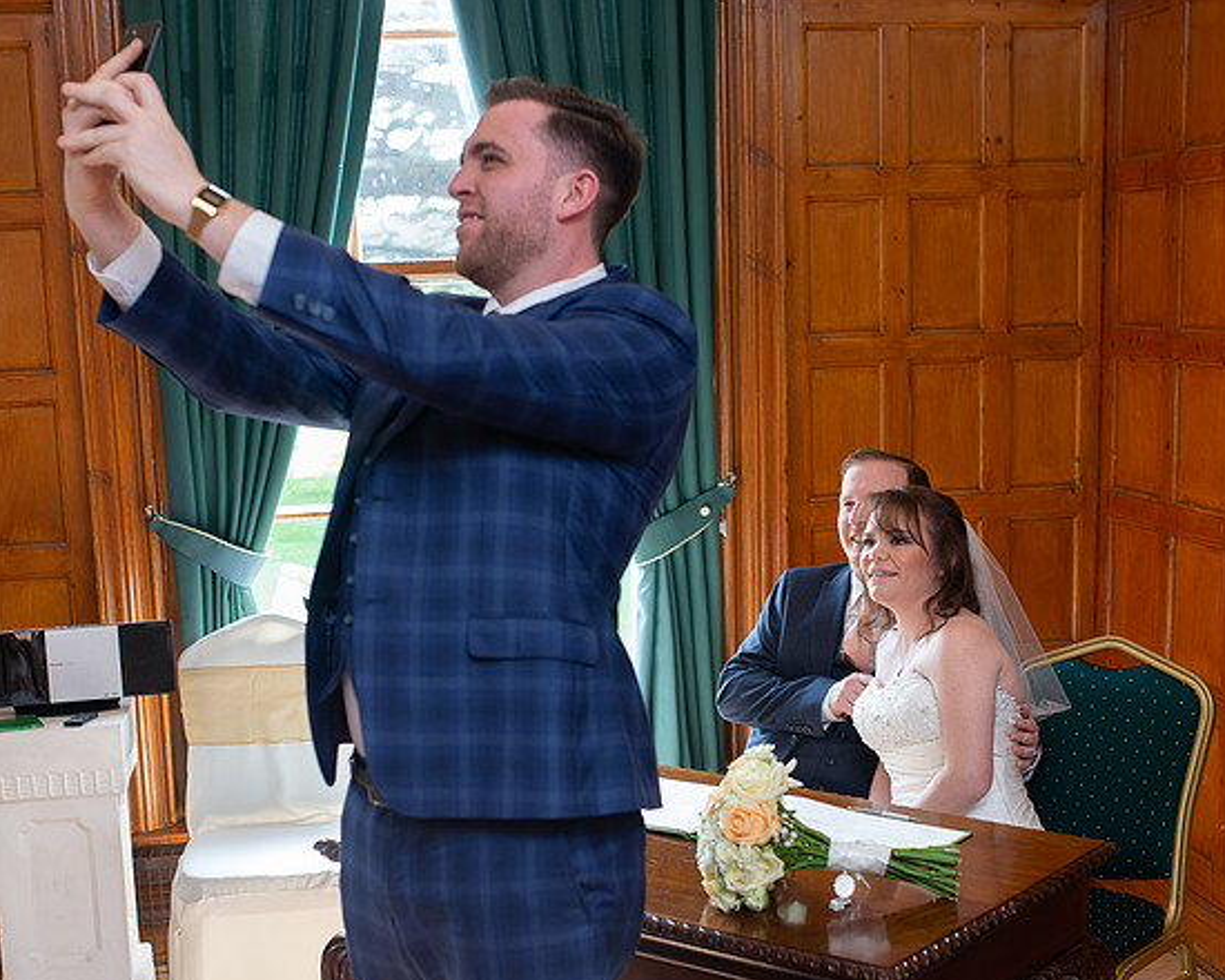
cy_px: 614
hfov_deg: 36.7
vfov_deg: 29.6
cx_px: 601
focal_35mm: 51
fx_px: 1849
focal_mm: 35
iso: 160
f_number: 2.8
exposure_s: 1/100
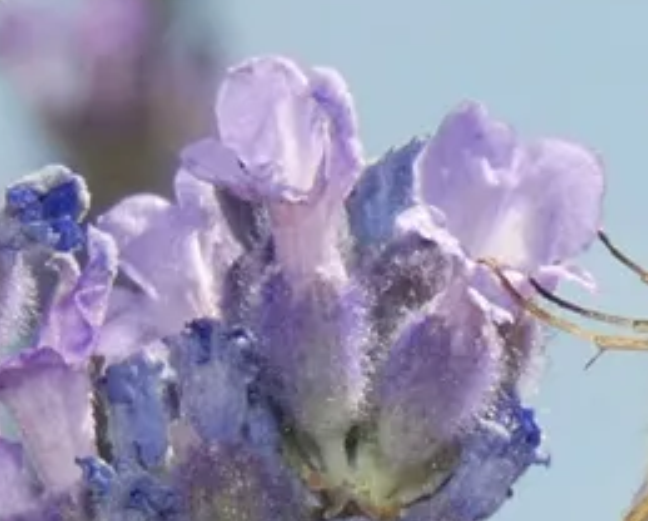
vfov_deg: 8.4
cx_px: 771
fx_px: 3515
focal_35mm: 183
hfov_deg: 10.4
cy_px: 526
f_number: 4.4
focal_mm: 13.7
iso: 80
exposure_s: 1/500
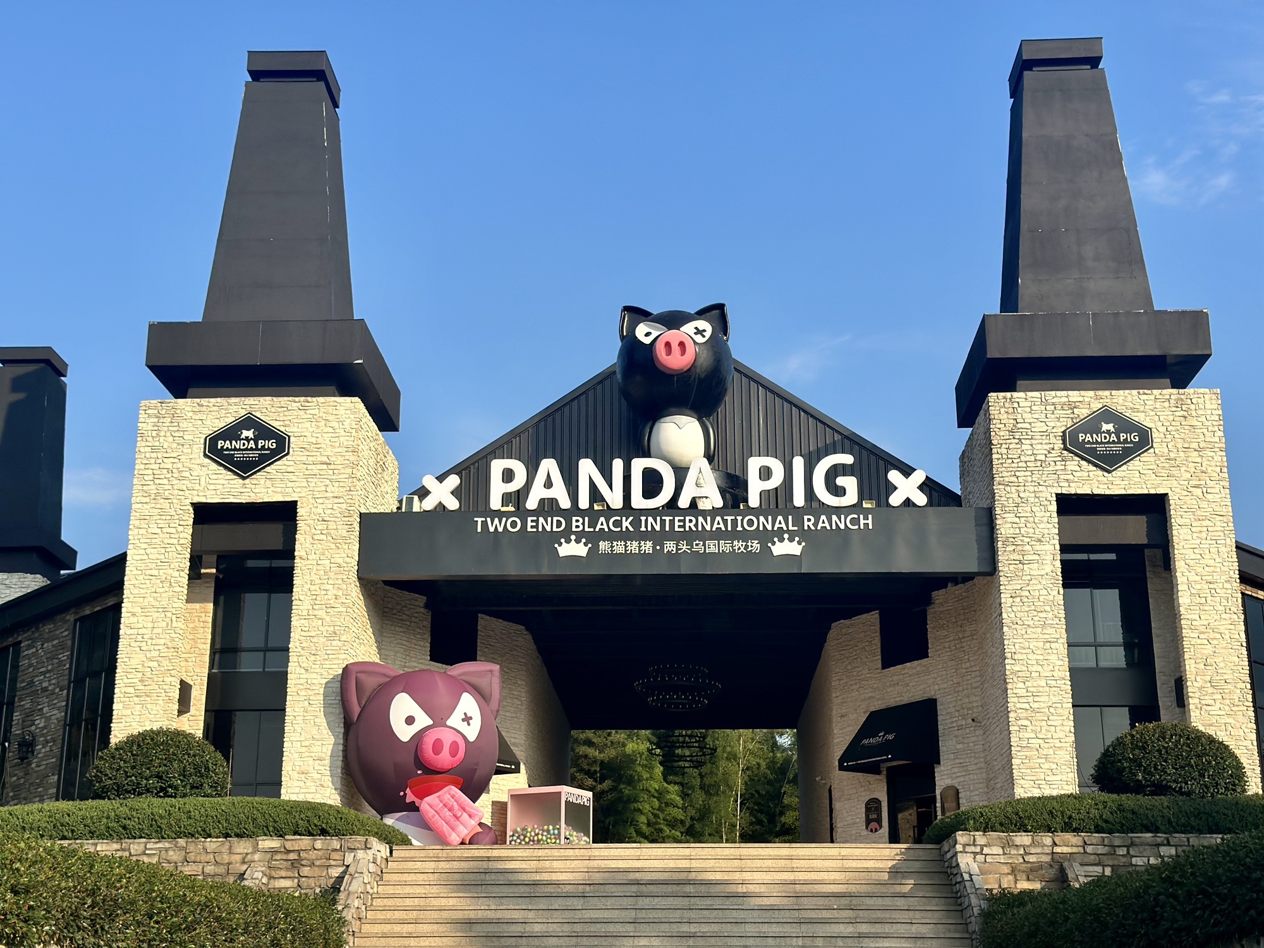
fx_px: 1753
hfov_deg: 39.7
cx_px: 632
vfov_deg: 30.3
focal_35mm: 48
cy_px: 474
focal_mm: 6.86
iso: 100
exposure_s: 1/4184
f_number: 1.78
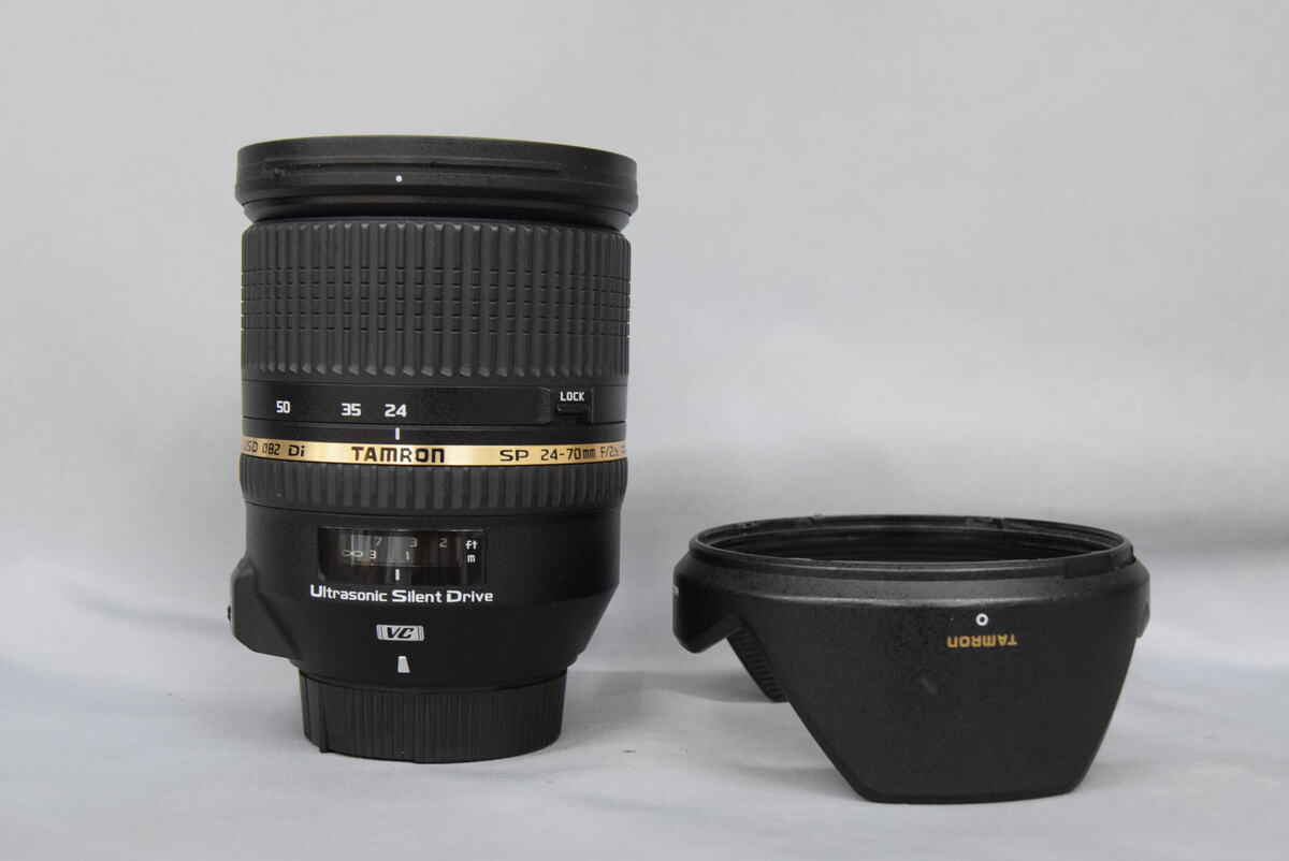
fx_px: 1720
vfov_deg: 28.1
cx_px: 644
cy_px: 430
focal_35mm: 48
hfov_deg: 41.1
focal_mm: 32
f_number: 8
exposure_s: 1/125
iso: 3200
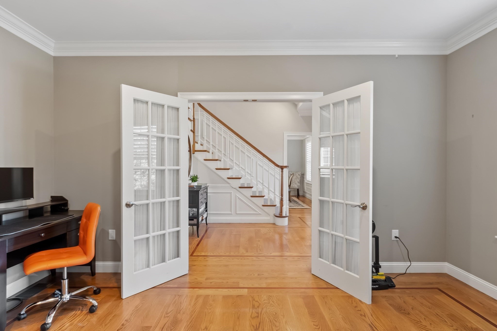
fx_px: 248
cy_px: 166
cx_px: 248
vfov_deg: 67.4
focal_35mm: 18
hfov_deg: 90.0
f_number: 8
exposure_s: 3.2
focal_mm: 12
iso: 200
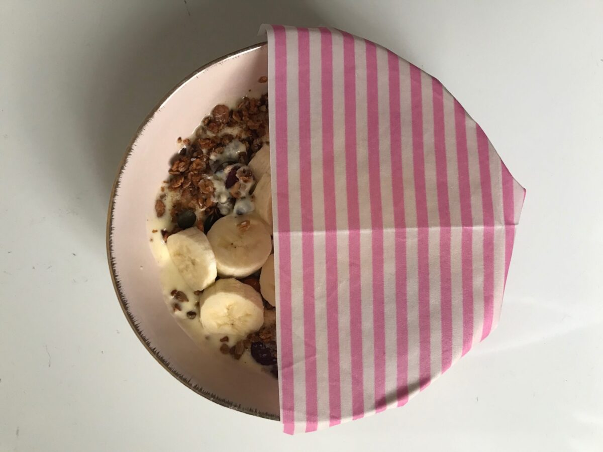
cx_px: 302
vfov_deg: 49.7
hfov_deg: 63.4
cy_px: 226
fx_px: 488
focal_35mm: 28
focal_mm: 3.99
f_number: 1.8
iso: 40
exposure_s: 1/20
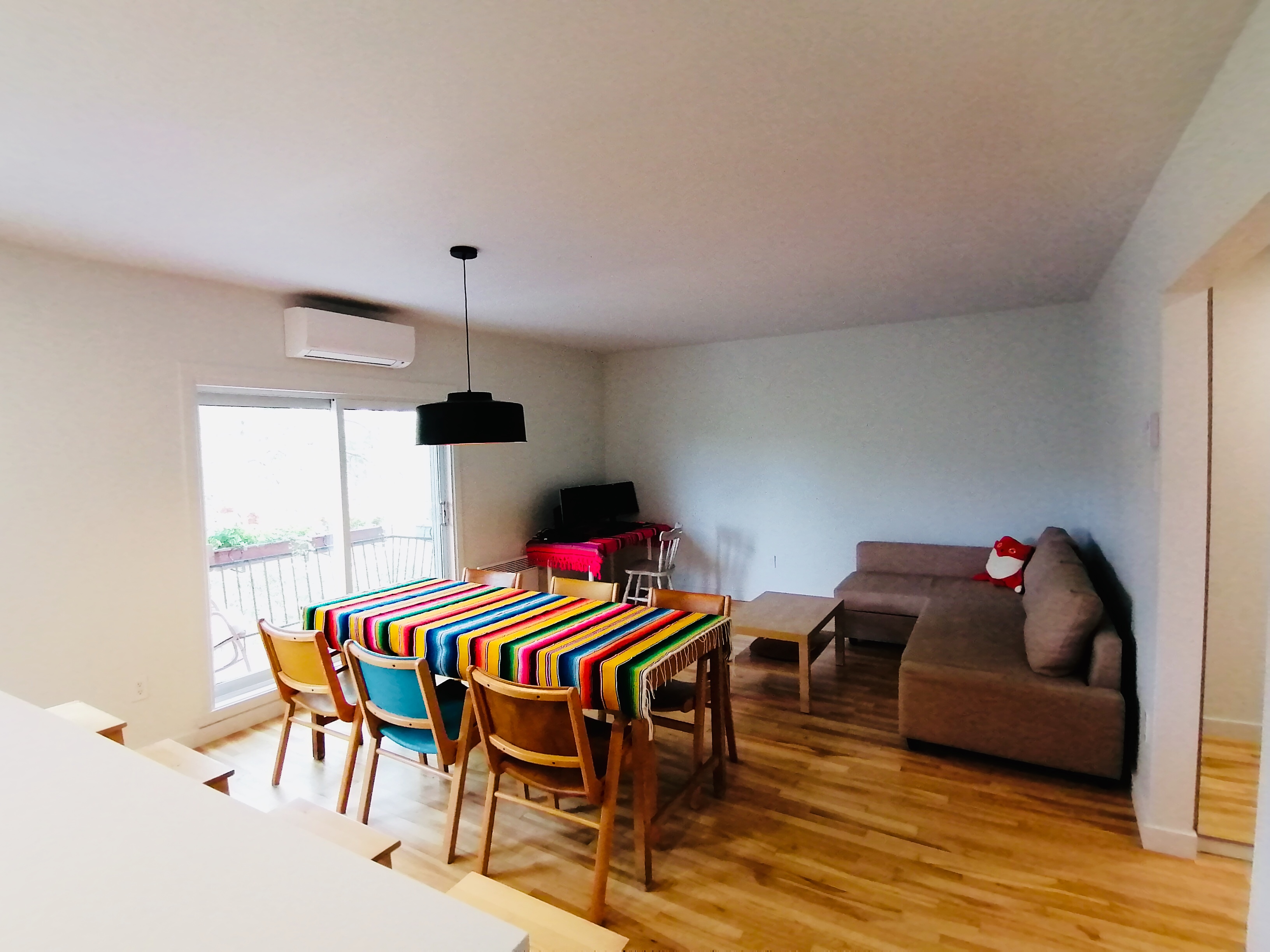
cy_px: 476
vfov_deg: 74.7
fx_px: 624
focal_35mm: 17
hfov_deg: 91.0
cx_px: 635
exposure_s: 1/33.3
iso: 160
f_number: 2.4
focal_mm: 2.7
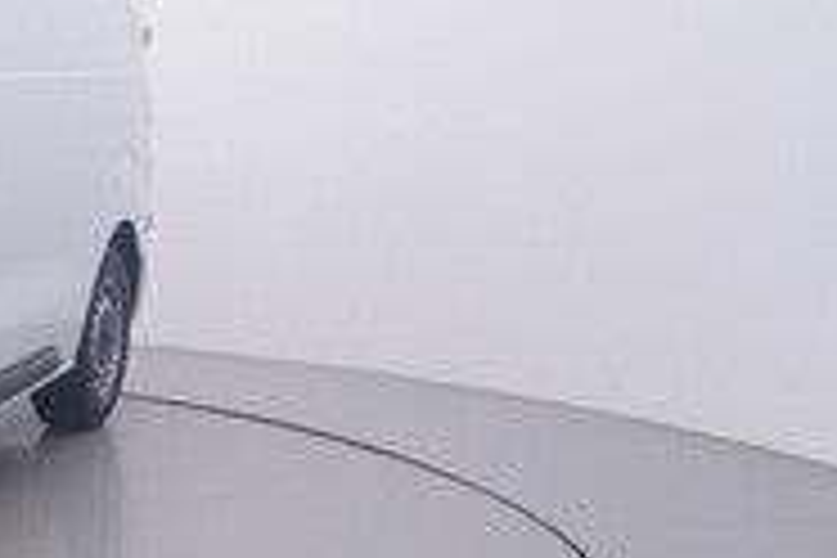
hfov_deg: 24.6
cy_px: 533
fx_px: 1545
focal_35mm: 66
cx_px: -367
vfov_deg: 20.0
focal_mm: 15
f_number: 5
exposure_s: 1/80
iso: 200
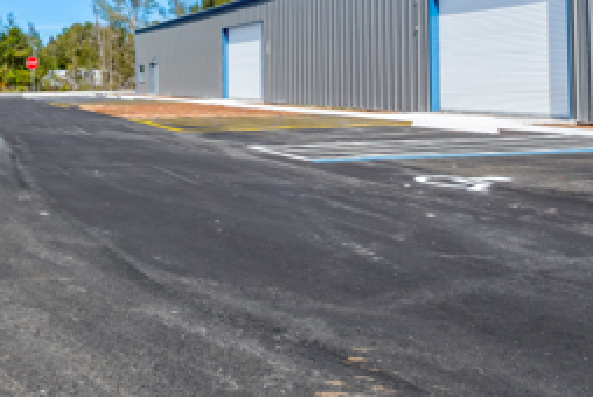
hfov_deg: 47.7
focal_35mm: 33
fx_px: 544
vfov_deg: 38.4
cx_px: 4
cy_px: 75
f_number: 8
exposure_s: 1/8000
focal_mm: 14
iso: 400
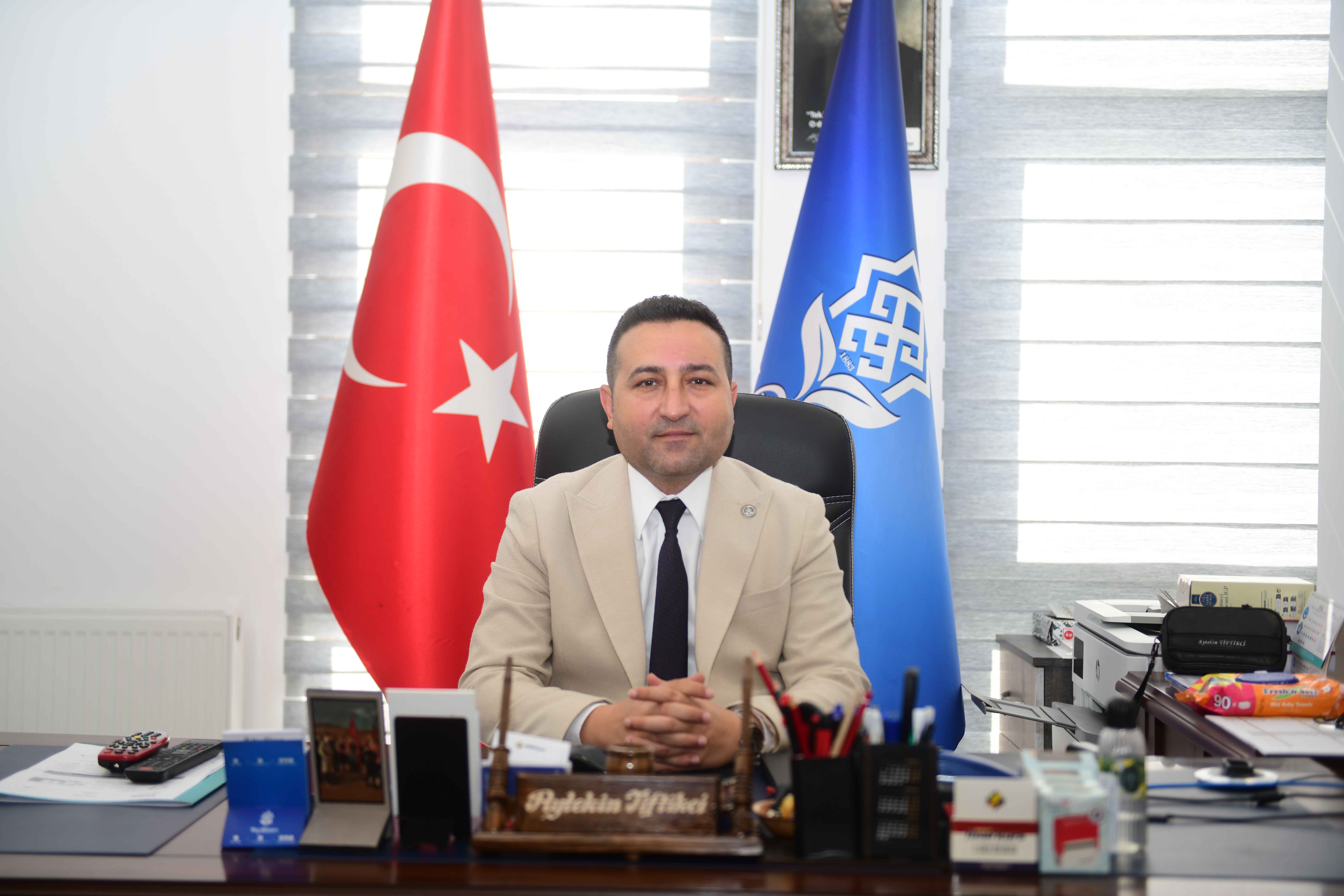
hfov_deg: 38.2
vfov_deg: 26.0
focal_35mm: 52
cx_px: 672
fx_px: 1941
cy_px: 448
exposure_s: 1/250
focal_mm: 52
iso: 250
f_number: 2.8
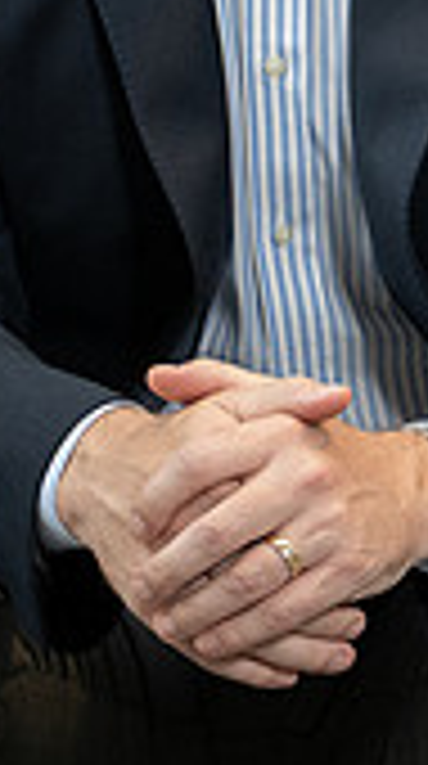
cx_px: 135
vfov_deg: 4.6
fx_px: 9550
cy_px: -123
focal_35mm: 471
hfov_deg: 2.6
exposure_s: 1/160
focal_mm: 110
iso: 1000
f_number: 3.2
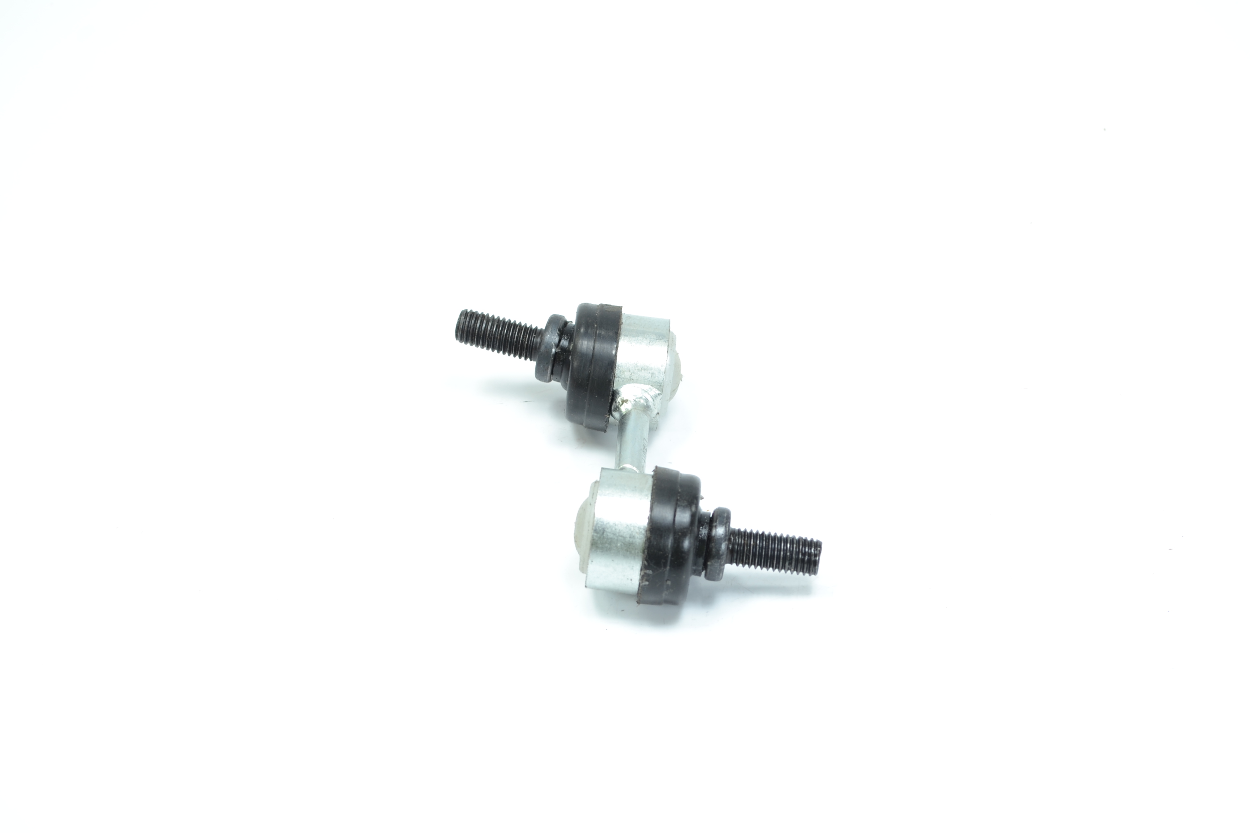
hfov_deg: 29.2
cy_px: 416
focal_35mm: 69
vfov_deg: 19.7
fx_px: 2396
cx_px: 625
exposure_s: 1/30
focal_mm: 46
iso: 100
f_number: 7.1
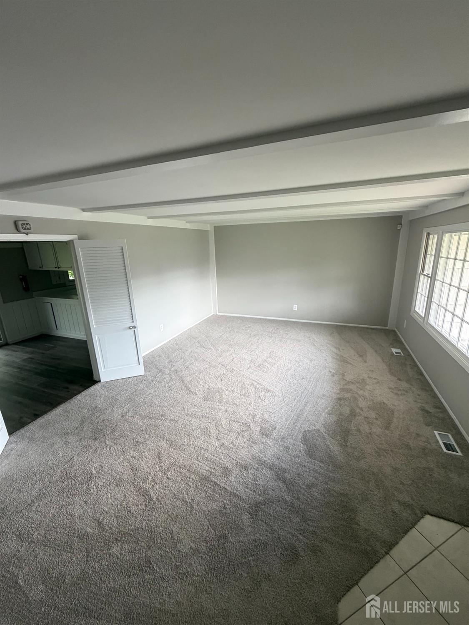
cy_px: 312
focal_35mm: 14
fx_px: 253
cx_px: 234
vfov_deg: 102.0
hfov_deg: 85.7
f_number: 2.2
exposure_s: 1/62
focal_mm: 2.22
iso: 320
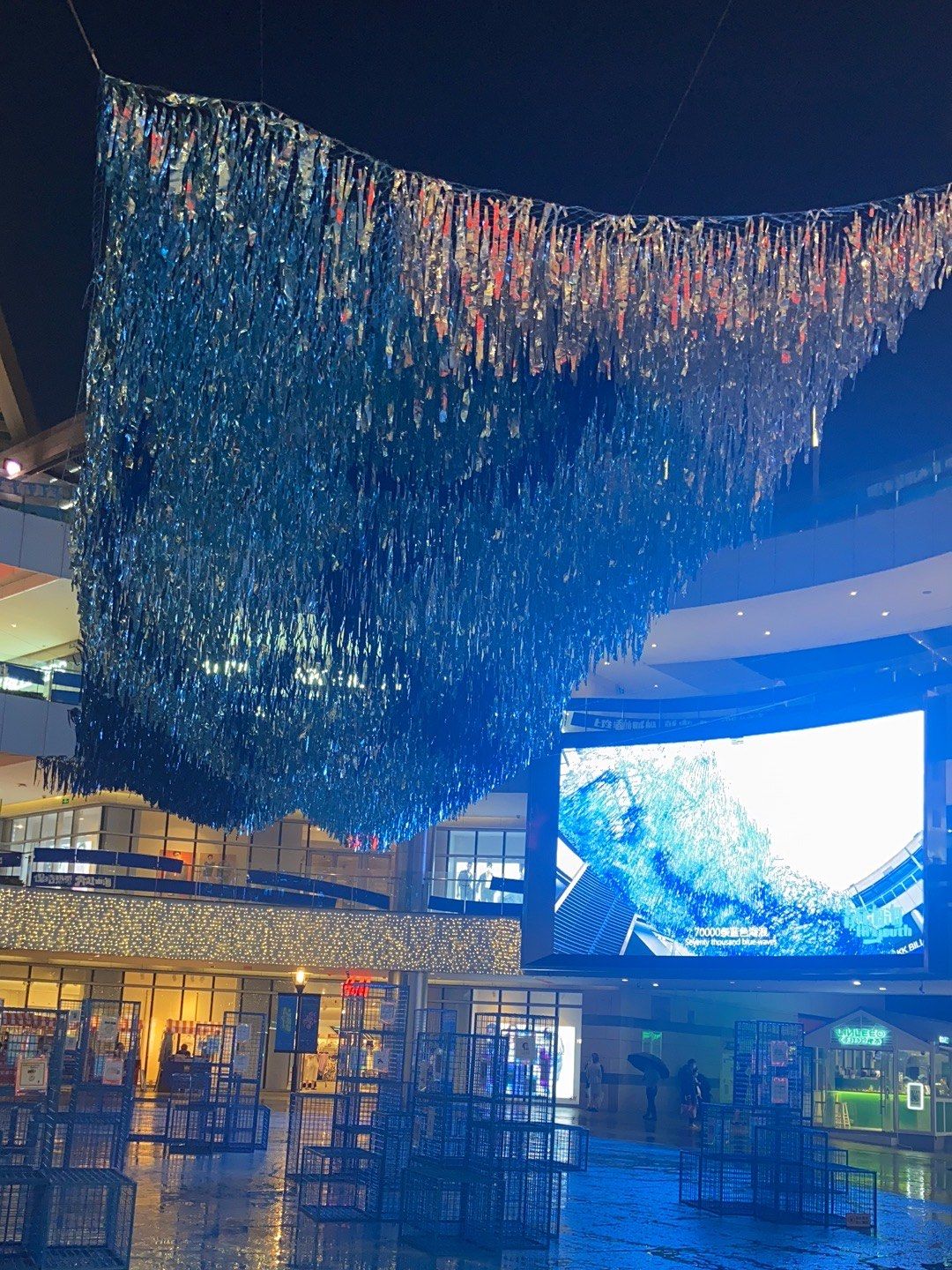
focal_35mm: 60
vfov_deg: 32.2
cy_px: 635
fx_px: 2200
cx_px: 476
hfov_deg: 24.4
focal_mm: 4.25
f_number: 1.8
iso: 80
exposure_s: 1/50
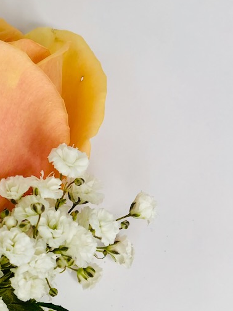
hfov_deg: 11.0
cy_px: 229
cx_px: -43
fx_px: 1185
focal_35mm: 132
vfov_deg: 14.9
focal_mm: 6
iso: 20
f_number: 2.4
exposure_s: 1/100
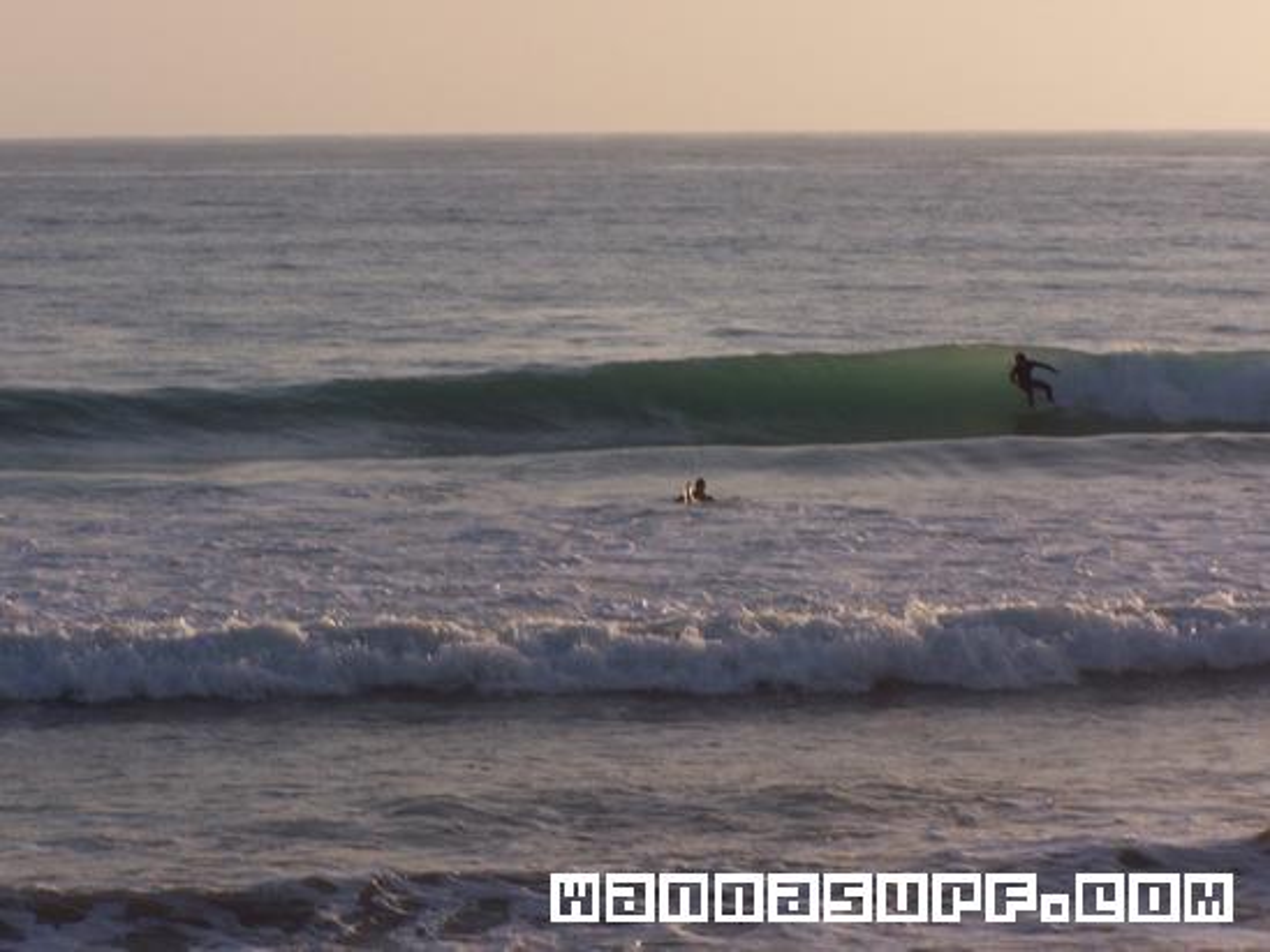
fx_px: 6202
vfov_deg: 8.8
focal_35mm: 169
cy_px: 476
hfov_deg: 11.7
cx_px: 635
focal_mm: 28
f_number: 6.3
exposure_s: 1/350
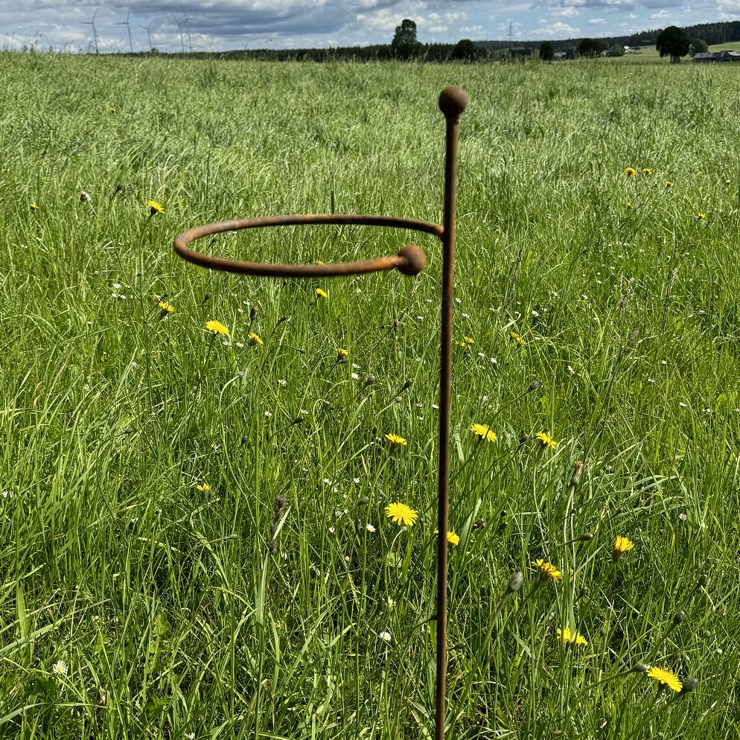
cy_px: 386
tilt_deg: -22.5
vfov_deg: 51.1
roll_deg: +3.1
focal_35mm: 32
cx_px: 362
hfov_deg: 51.1
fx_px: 774
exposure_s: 1/4310
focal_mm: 6.76
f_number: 1.78
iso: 80
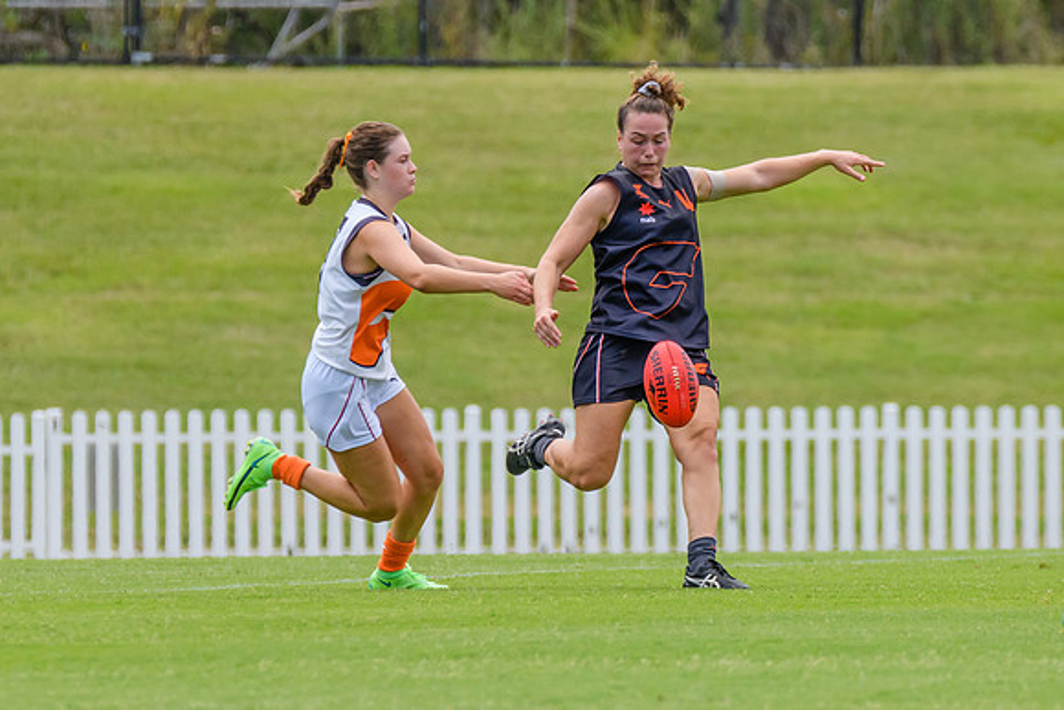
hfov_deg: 2.5
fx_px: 24452
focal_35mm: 827
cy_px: 380
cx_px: 671
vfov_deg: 1.7
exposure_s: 1/1600
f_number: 7.1
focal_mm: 380
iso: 800
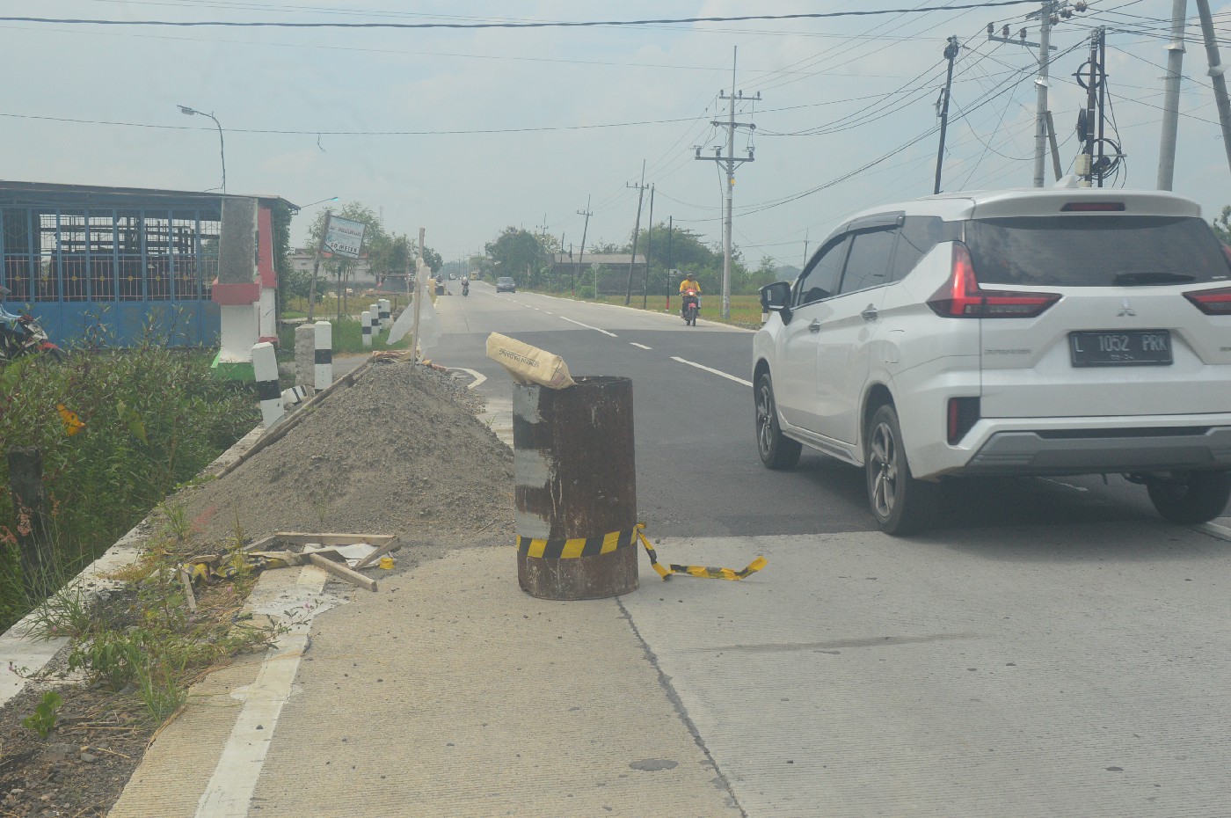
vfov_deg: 31.8
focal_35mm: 42
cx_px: 616
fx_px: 1434
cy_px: 409
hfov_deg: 46.4
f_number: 11
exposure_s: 1/500
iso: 400
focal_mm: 28
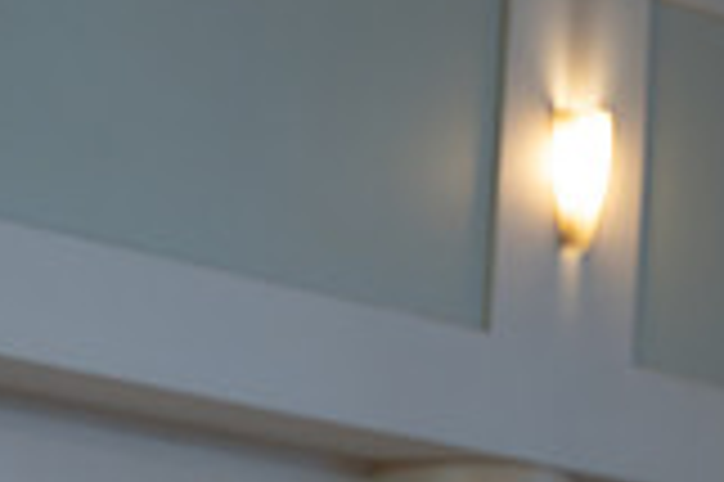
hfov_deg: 8.6
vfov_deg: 5.8
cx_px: 1138
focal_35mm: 234
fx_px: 4701
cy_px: -340
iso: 1000
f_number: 4
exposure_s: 1/160
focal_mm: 65
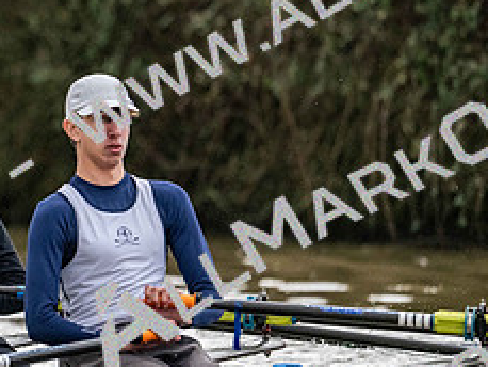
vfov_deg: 1.5
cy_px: 180
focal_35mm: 974
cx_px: -87
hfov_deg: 2.0
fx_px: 13738
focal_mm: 400
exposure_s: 1/1600
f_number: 4.5
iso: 3200
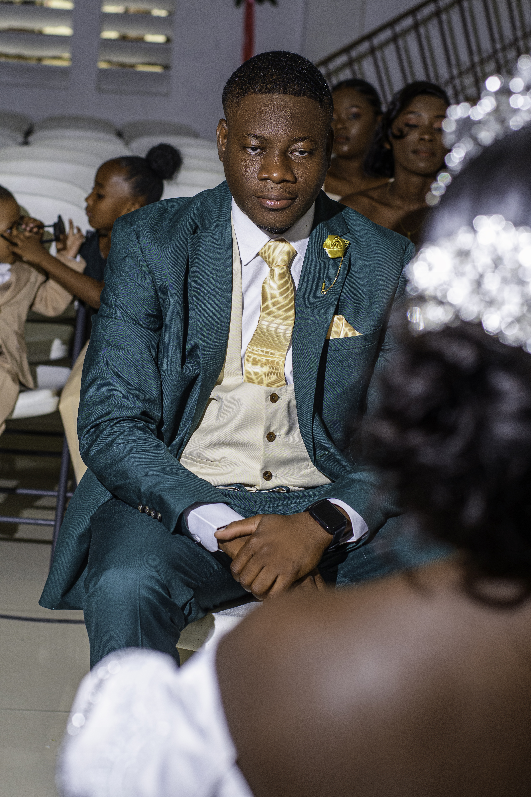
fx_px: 1659
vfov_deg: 27.0
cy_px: 398
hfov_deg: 18.2
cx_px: 266
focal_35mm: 75
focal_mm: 50
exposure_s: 1/200
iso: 640
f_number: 4
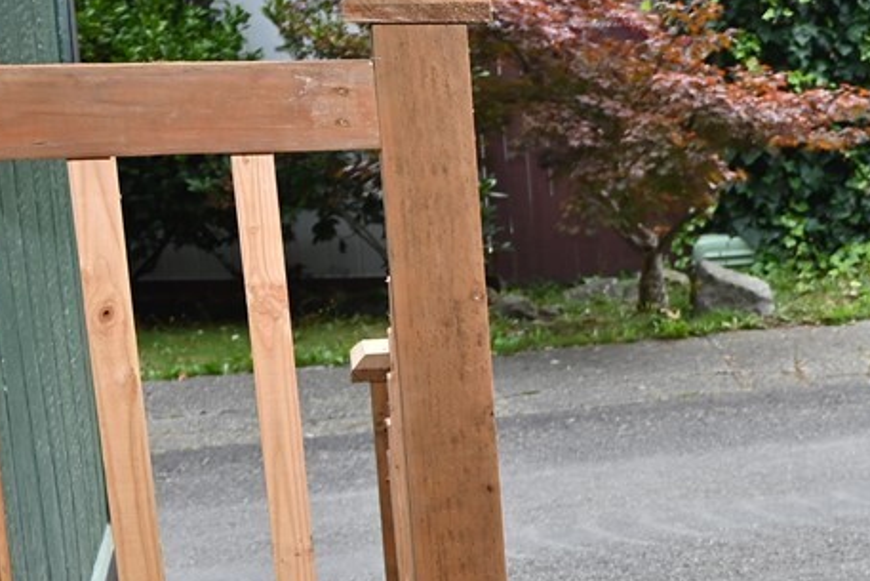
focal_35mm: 89
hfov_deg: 19.4
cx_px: 1372
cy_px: 401
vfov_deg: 15.3
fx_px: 2151
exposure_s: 1/125
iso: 125
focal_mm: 24
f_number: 5.6
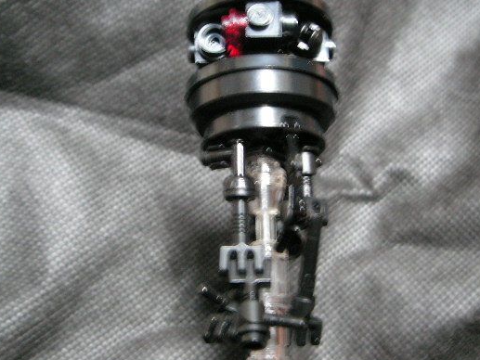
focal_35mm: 47
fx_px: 652
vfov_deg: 30.8
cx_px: 254
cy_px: 147
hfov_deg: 40.4
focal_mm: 6.3
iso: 100
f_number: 3.3
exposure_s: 1
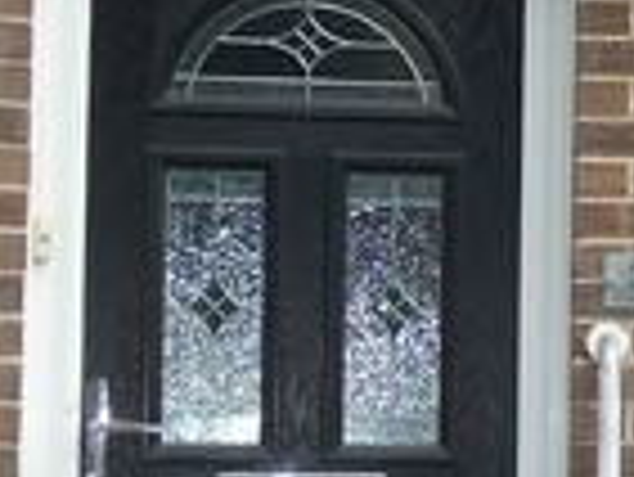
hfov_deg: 12.9
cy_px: 302
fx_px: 2658
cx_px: 962
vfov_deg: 10.2
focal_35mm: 145
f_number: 2.8
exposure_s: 1/400
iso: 80
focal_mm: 3.6
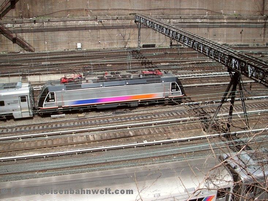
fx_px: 294
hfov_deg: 49.0
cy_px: 100
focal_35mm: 38
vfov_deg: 37.7
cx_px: 134
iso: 50
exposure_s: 1/350
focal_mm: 6.3
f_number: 3.3
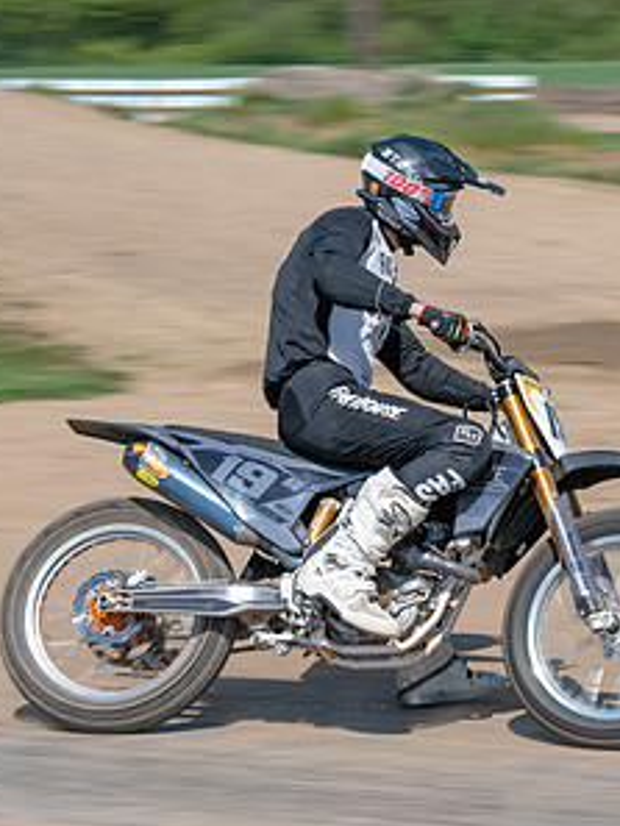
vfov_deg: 12.8
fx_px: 3675
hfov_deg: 9.6
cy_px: 483
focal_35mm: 154
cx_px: 475
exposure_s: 1/160
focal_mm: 82
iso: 100
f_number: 8
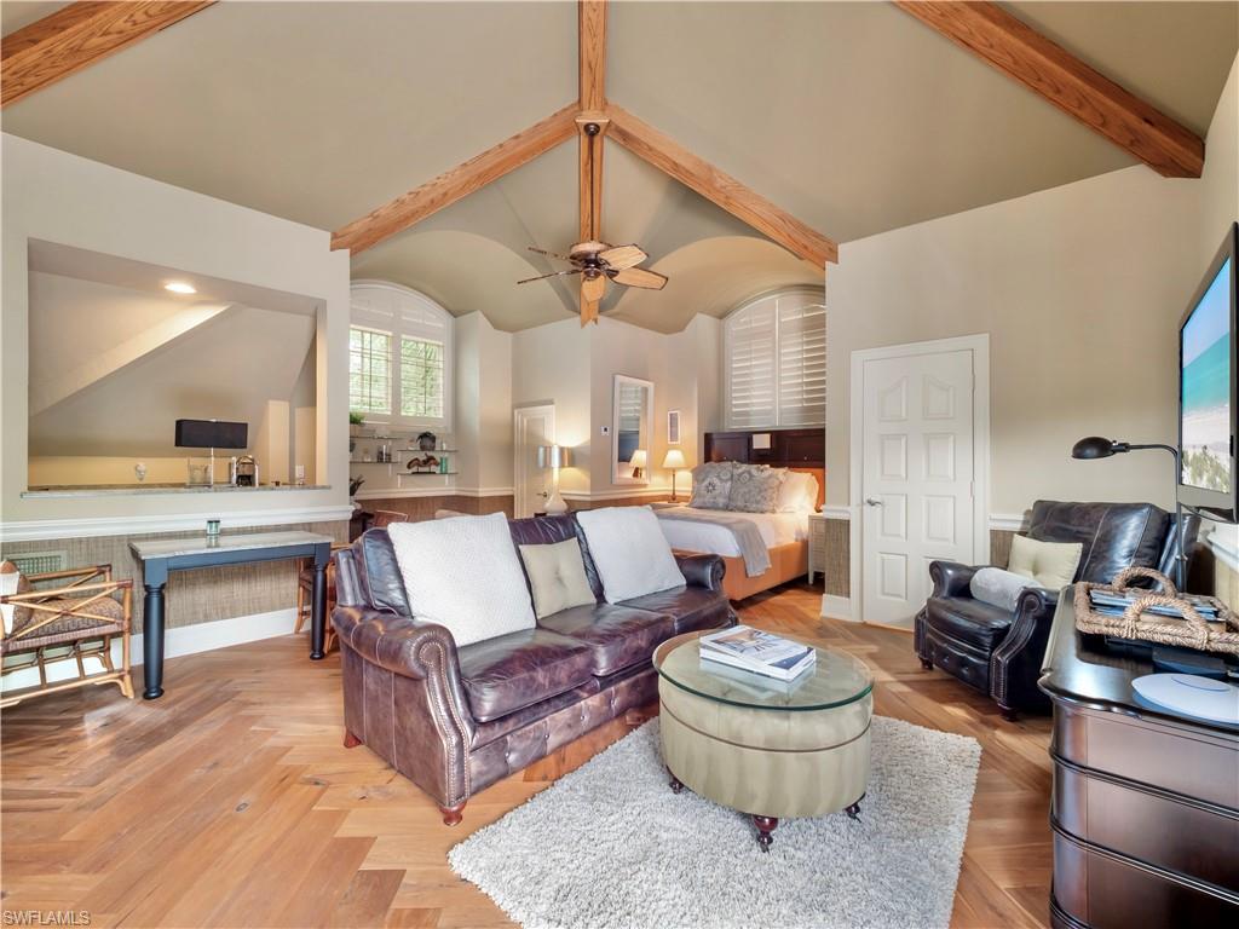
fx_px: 501
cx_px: 620
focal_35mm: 14
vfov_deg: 85.7
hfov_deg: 102.1
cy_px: 464
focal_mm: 7
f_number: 7.1
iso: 200
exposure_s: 1/1.25
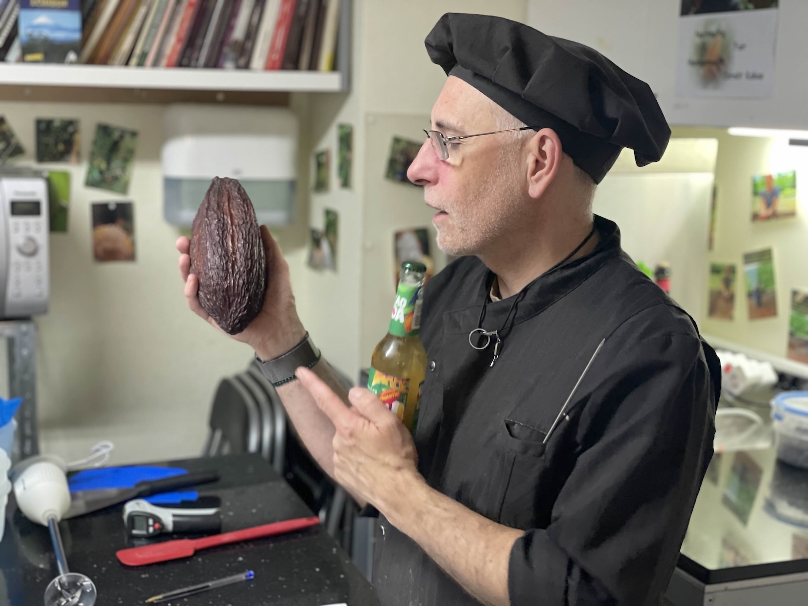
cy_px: 303
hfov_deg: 36.8
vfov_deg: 28.0
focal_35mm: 52
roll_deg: -1.5
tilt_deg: -10.0
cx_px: 404
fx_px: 1214
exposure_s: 1/33
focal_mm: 6
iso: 160
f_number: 2
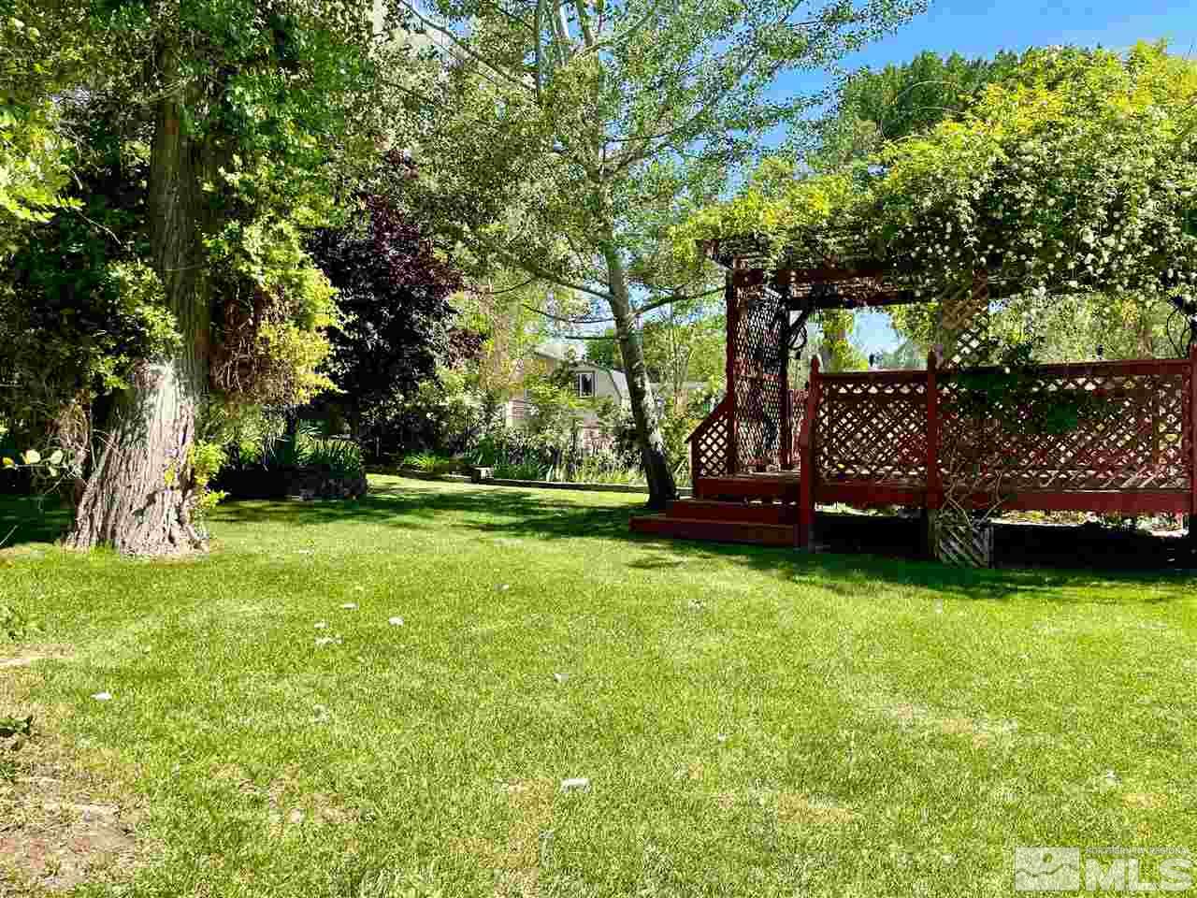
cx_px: 598
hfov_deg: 67.3
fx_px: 899
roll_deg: +0.5
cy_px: 449
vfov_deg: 53.1
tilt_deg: +0.2
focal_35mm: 26
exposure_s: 1/1416
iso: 32
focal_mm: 4.2
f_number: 1.6
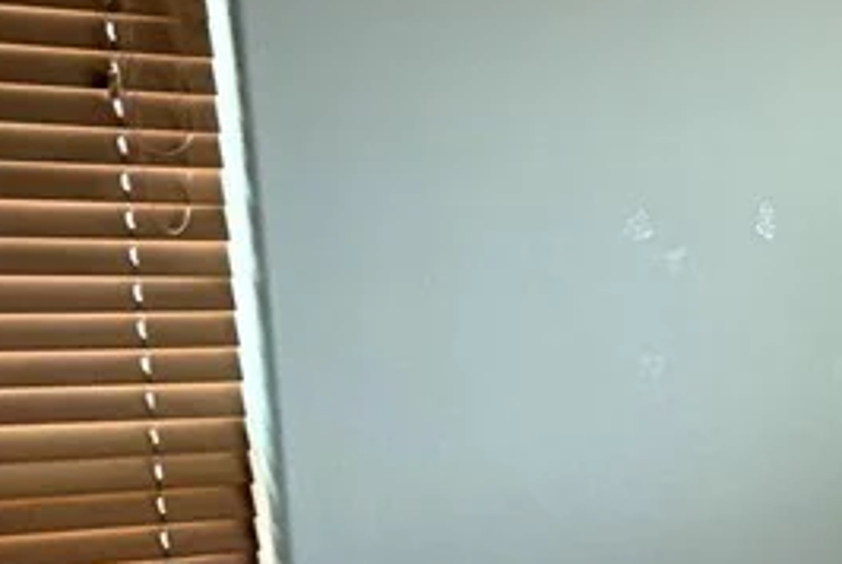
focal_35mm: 104
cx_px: 1257
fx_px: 2435
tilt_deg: -13.9
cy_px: 928
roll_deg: +1.5
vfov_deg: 12.3
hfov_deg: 17.6
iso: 200
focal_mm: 5.96
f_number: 1.6
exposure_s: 1/60
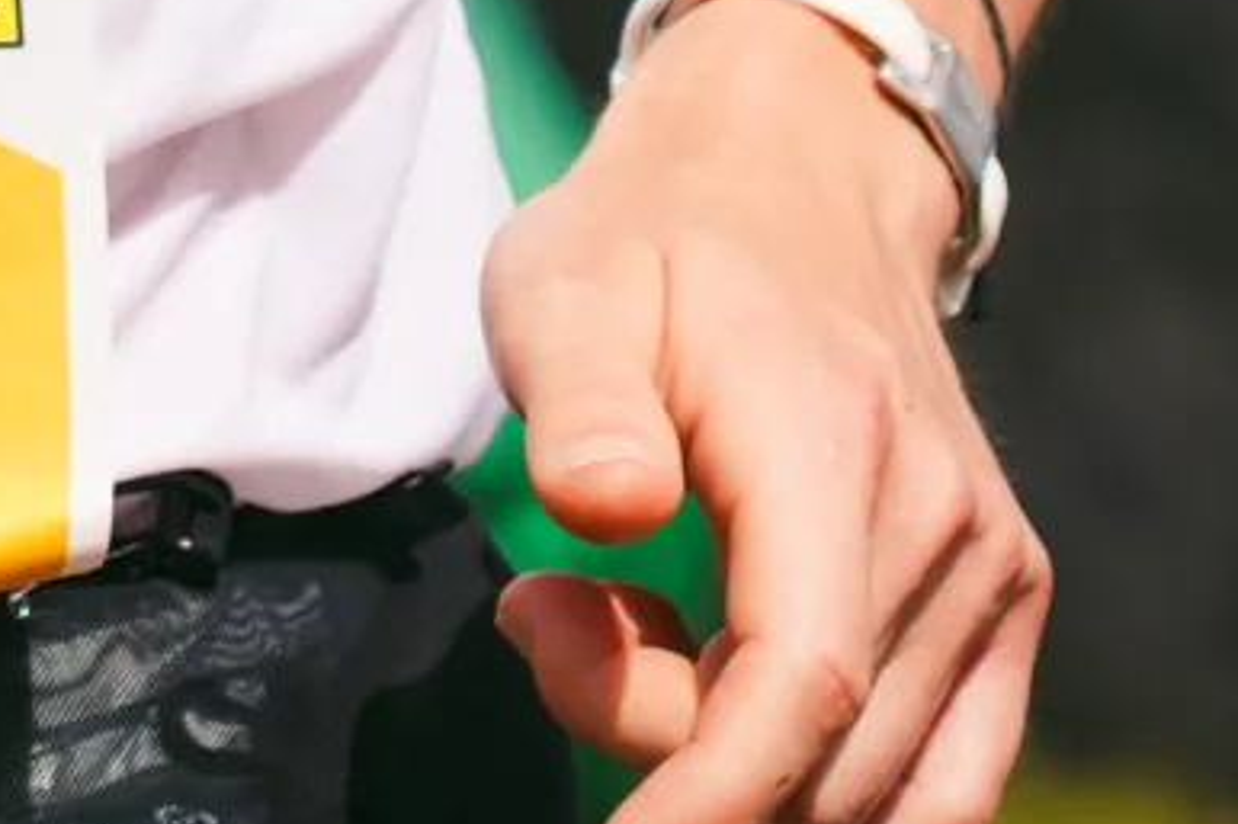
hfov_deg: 3.3
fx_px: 20967
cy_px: -1877
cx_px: -1559
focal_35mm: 610
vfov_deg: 2.2
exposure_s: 1/5000
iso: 320
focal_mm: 92
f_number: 4
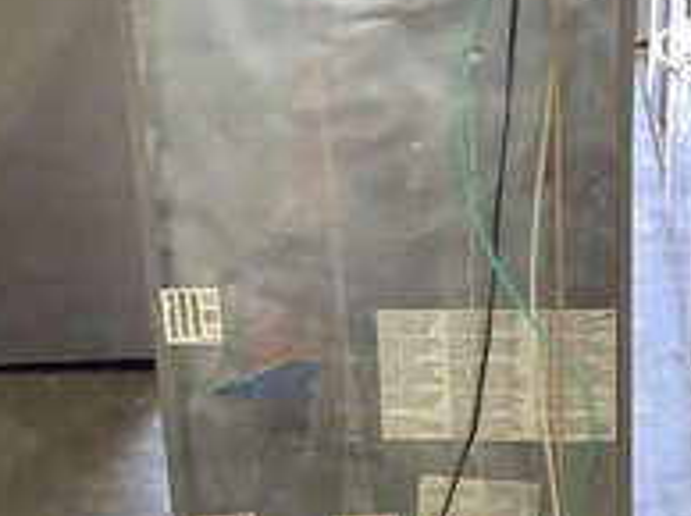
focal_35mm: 64
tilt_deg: -17.5
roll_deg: +2.6
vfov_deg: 22.8
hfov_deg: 30.3
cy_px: 192
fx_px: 1276
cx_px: 349
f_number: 2.4
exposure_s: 1/60
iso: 320
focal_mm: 3.3
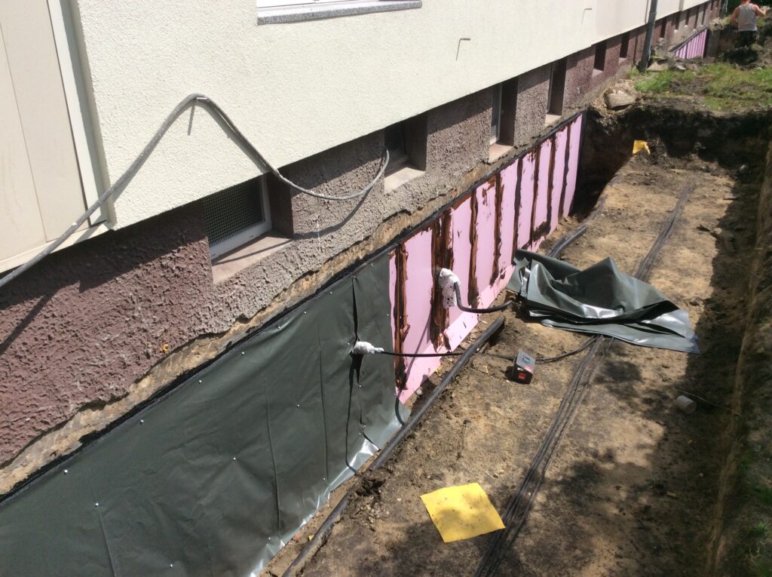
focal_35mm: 32
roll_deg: +0.9
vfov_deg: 44.1
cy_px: 288
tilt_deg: -23.9
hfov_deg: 56.9
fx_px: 713
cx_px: 386
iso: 32
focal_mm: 3.3
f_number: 2.4
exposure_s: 1/2119
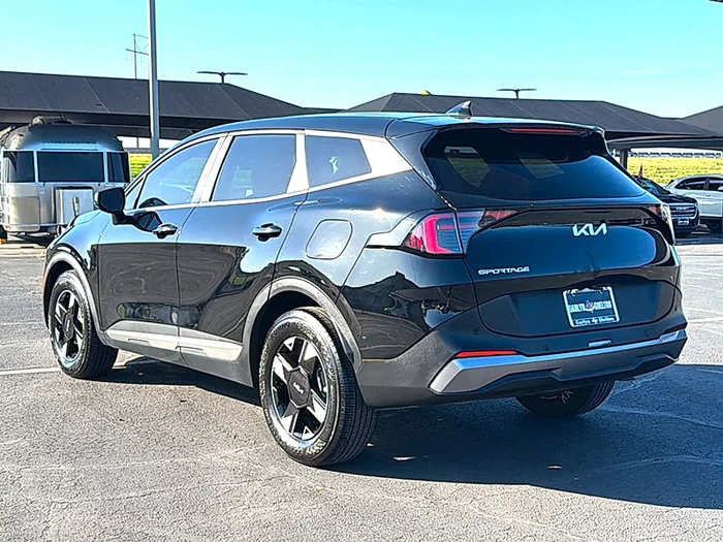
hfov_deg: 46.8
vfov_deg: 36.0
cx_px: 362
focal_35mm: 40
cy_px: 271
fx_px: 835
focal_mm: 6.76
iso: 80
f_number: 1.78
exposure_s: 1/1585
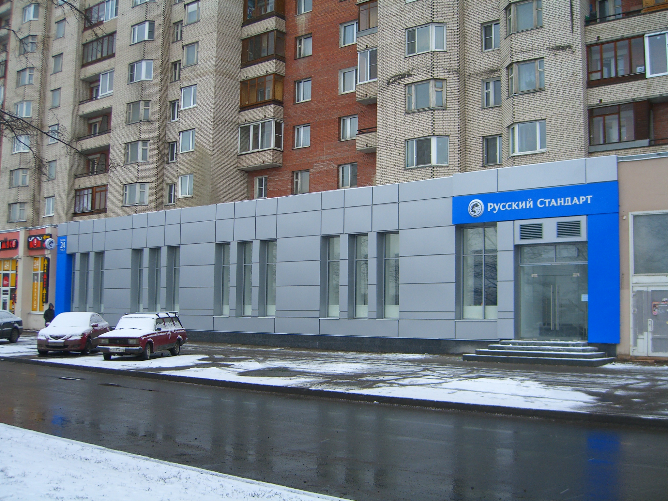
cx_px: 334
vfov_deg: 37.7
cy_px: 250
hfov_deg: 49.0
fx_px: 733
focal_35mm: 38
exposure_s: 1/100
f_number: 2.8
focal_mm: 7.9
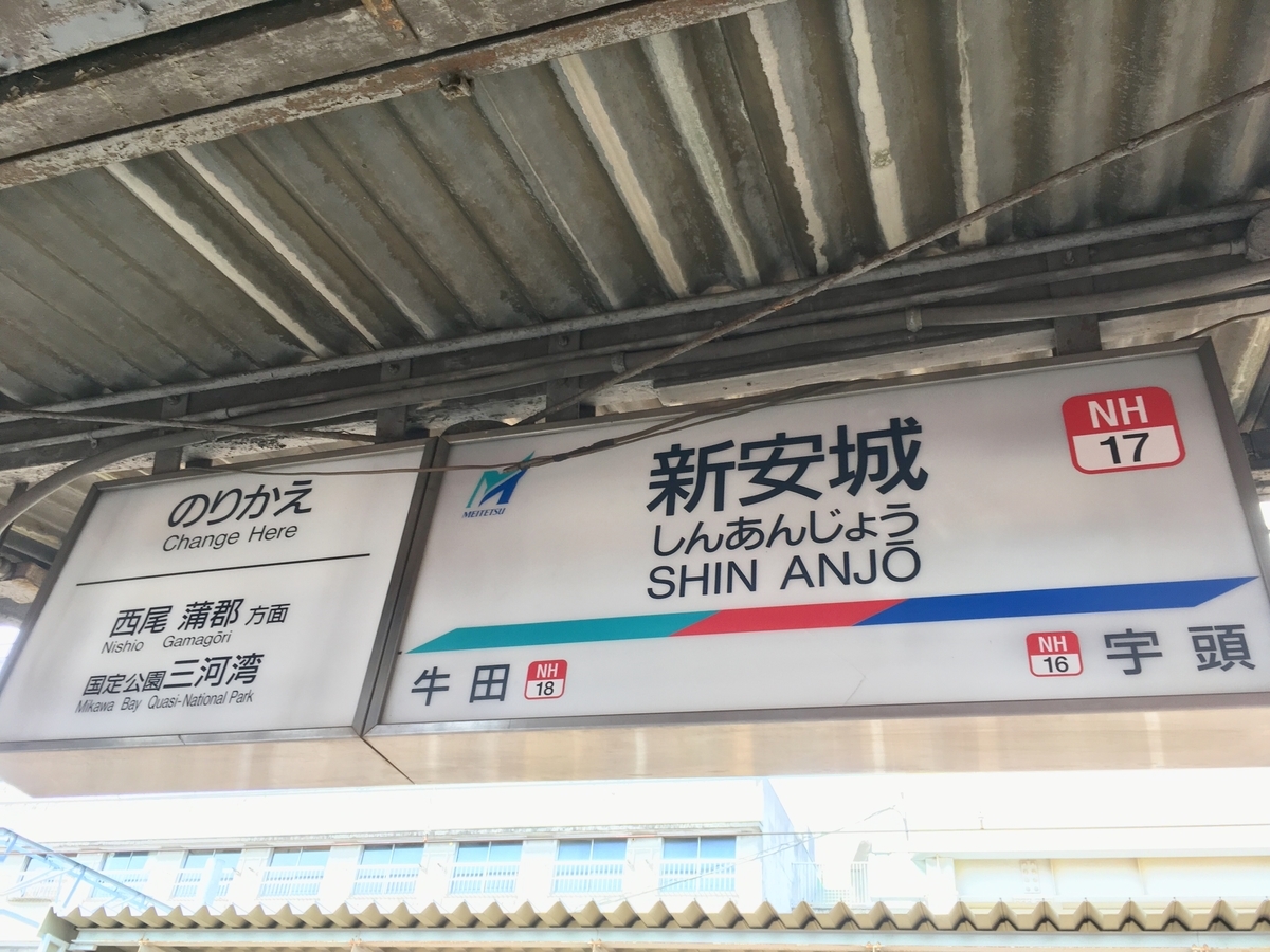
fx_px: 1064
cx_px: 635
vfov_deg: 48.2
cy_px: 476
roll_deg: -5.7
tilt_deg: +36.5
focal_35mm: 29
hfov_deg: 61.7
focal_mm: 4.15
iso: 25
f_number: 2.2
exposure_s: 1/60
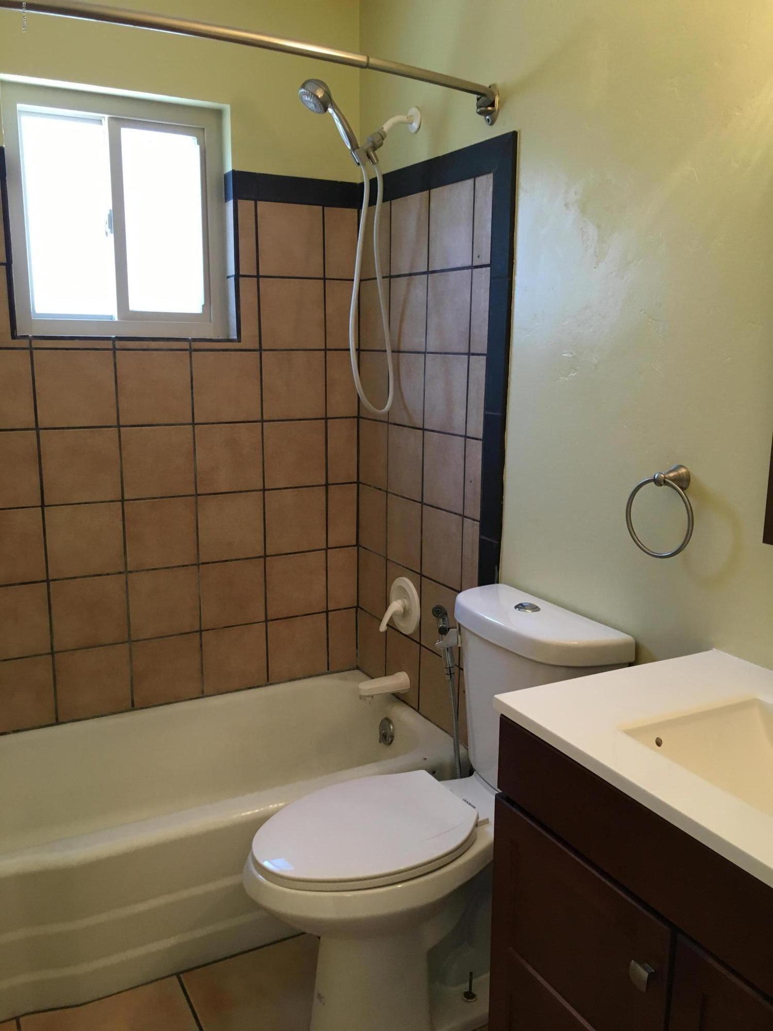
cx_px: 386
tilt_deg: -10.4
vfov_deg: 61.7
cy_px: 516
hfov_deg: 48.2
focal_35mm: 29
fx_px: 863
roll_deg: -0.6
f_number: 2.2
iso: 100
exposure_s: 1/30
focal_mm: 4.15
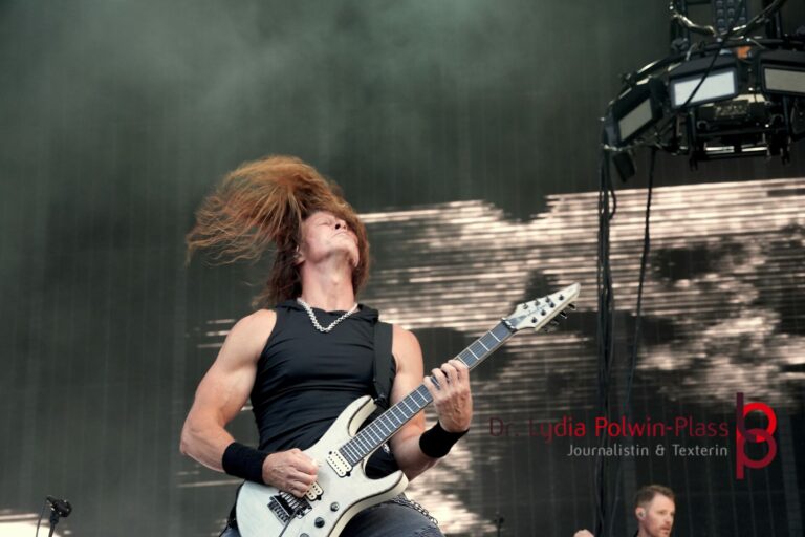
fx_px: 2180
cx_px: 402
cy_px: 268
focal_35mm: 98
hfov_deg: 20.9
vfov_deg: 14.0
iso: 800
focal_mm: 65
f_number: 5
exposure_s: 1/100
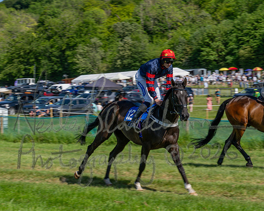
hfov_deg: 16.3
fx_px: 924
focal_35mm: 118
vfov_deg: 13.0
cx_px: 132
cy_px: 106
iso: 160
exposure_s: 1/160
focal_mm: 70
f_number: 14
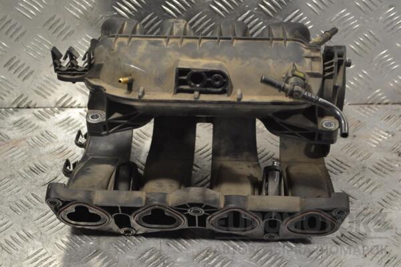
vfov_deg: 20.2
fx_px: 752
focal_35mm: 68
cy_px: 134
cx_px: 200
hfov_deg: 29.9
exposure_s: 1/60
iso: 500
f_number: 5.3
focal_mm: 45
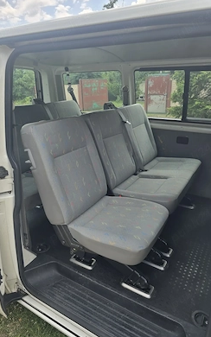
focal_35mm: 25
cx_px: 107
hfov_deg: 49.3
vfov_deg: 72.5
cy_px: 169
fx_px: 230
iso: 12
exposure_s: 1/356
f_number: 1.7
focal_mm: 6.3
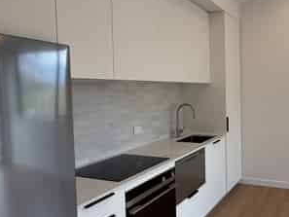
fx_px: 259
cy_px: 102
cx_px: 238
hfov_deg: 53.7
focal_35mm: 31
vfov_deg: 45.4
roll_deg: +0.9
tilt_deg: -2.7
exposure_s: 1/99
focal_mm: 2.22
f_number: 2.2
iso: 80
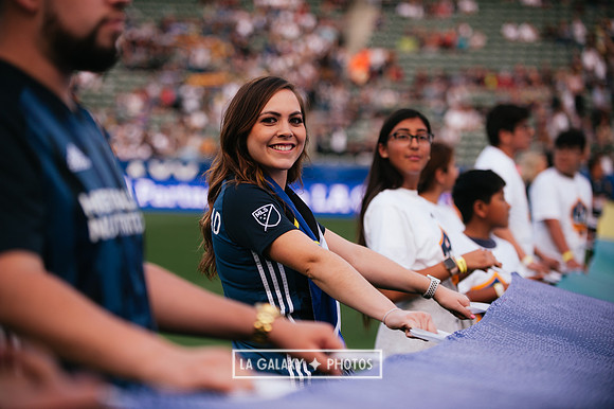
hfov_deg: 19.5
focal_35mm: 105
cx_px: 307
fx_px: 1790
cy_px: 204
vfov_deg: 13.0
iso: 250
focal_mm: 105
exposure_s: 1/800
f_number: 2.8
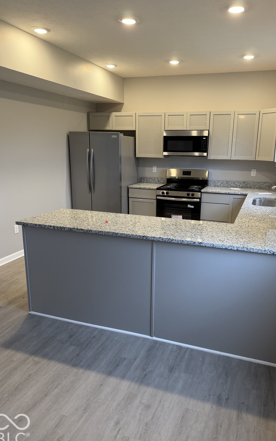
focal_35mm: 26
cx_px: 159
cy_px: 223
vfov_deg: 70.4
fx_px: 313
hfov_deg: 47.4
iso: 125
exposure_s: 1/60
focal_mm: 6.76
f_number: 1.78
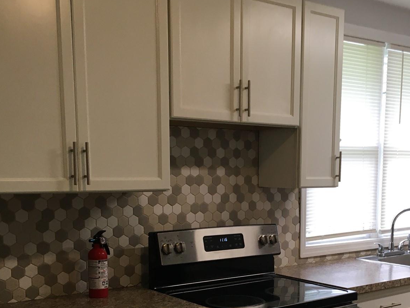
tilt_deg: -8.5
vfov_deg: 27.9
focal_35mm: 51
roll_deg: +0.4
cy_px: 254
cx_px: 252
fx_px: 604
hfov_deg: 37.3
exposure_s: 1/30
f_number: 2.2
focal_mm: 4.15
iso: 32
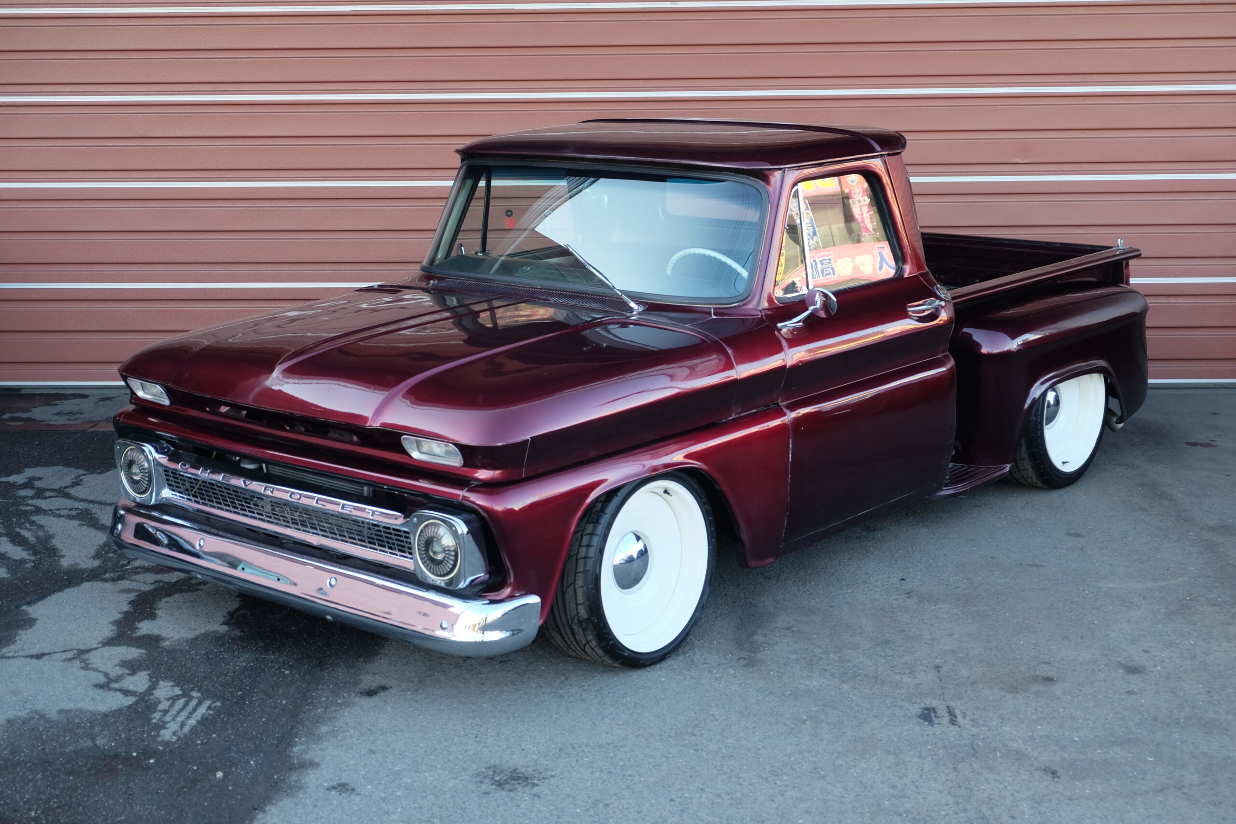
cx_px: 618
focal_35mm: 51
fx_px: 1751
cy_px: 412
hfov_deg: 38.9
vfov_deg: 26.5
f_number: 3.6
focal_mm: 34.3
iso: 400
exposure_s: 1/140
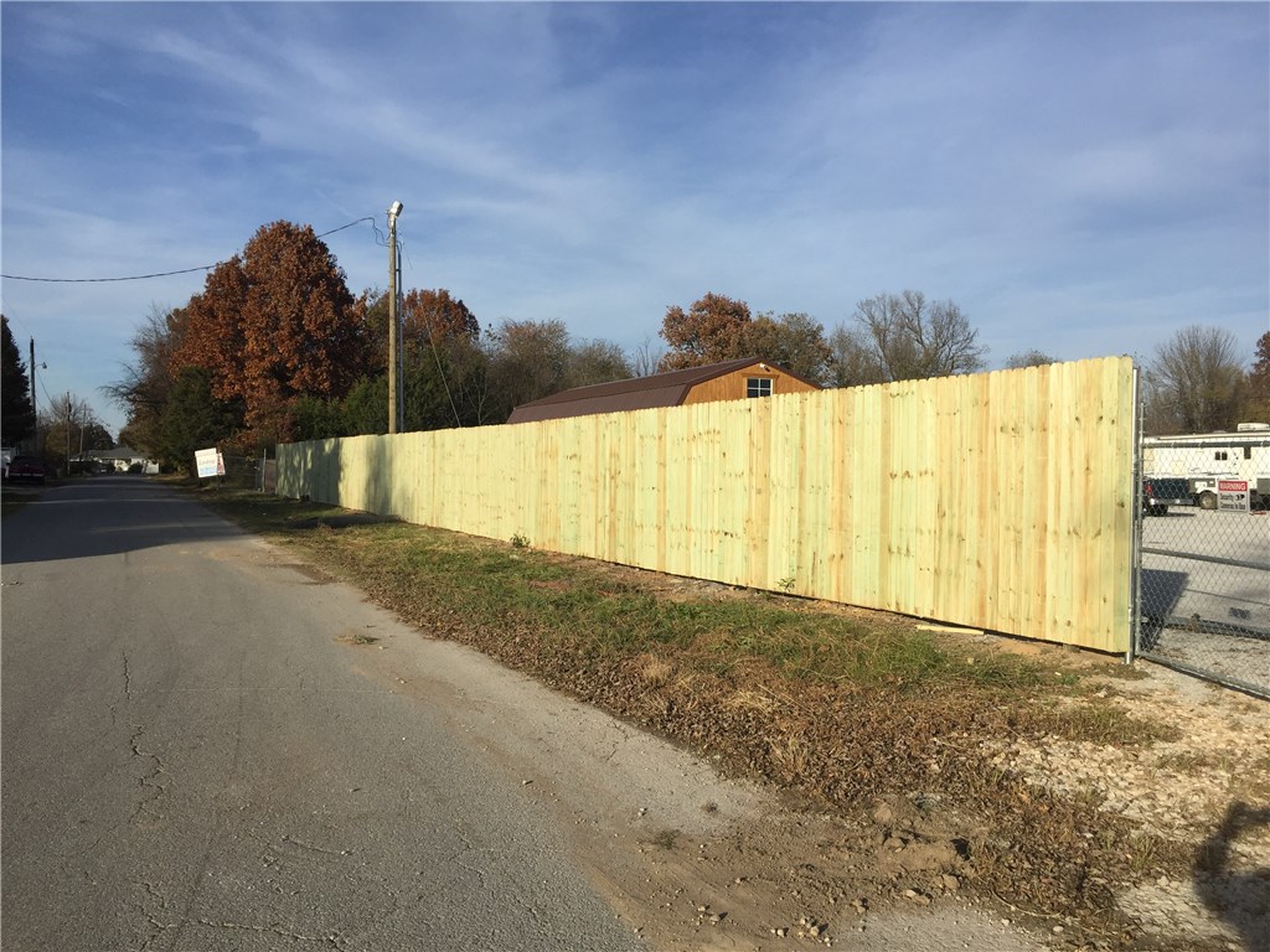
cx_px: 635
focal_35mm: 29
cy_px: 476
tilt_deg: +2.7
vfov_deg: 48.2
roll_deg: +0.1
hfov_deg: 61.7
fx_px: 1064
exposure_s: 1/2475
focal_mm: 4.15
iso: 32
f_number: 2.2
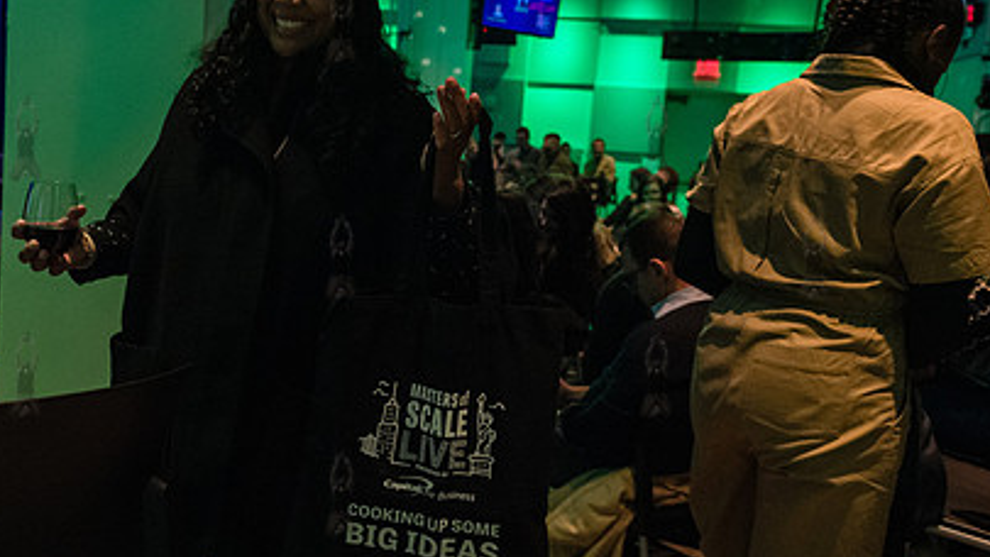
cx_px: 340
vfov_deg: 30.4
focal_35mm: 39
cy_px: 255
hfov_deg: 50.8
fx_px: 1024
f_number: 3.5
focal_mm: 26
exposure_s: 1/125
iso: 8000
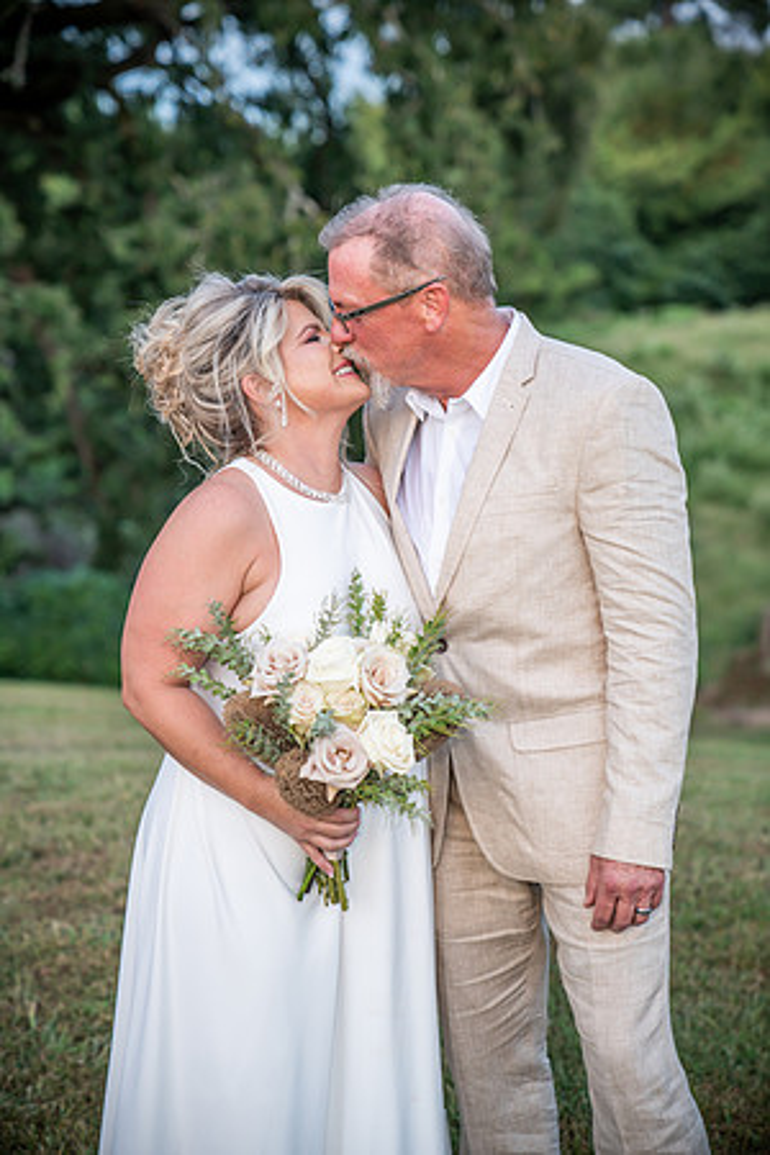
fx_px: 2246
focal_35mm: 70
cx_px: 385
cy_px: 578
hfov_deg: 19.5
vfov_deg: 28.8
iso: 400
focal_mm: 70
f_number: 2.8
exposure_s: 1/125
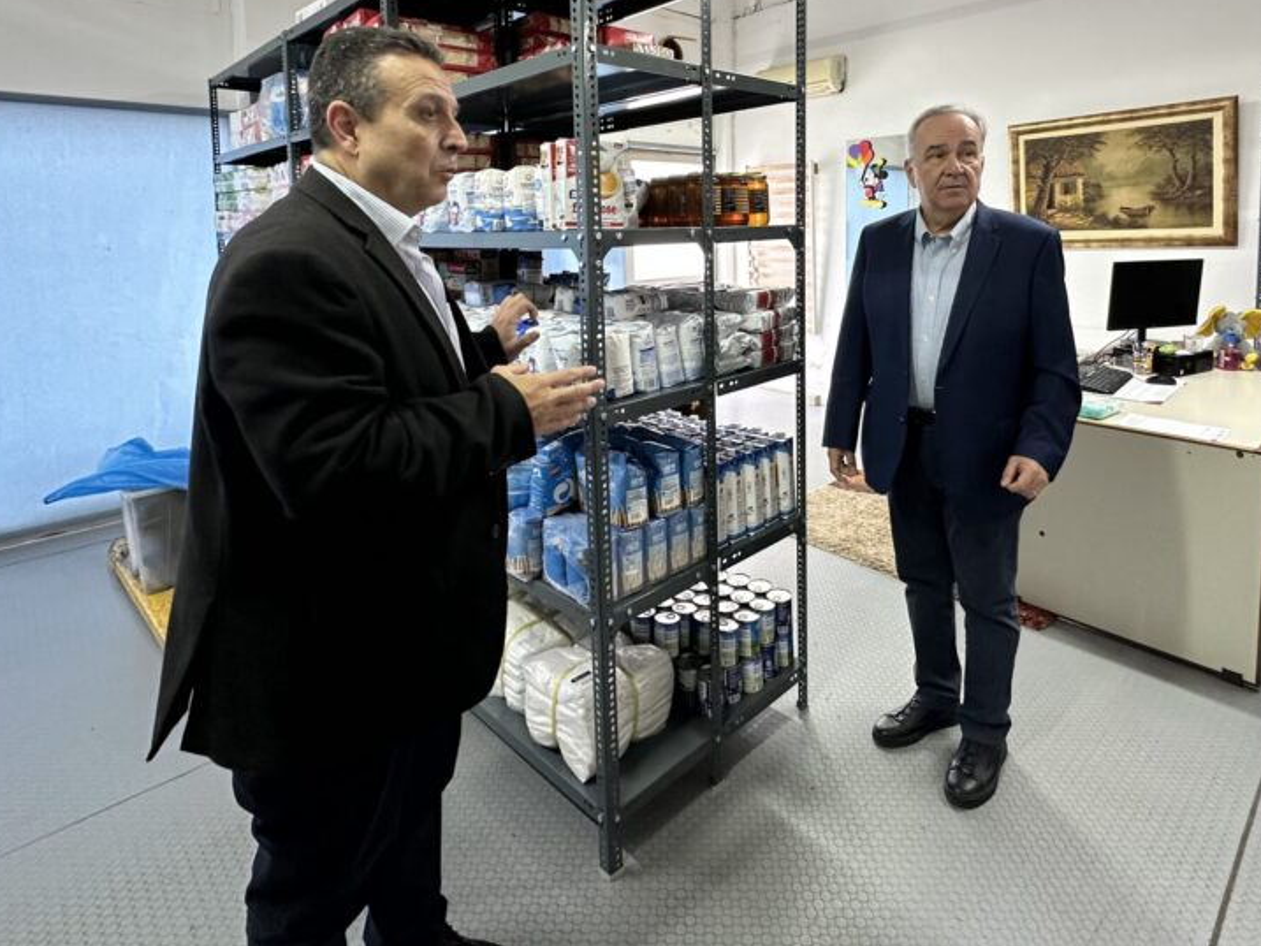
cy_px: 285
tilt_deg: -5.2
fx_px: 729
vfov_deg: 63.6
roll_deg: +0.3
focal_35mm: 20
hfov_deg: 81.6
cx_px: 682
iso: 200
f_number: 2.2
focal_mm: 2.22
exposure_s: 1/50
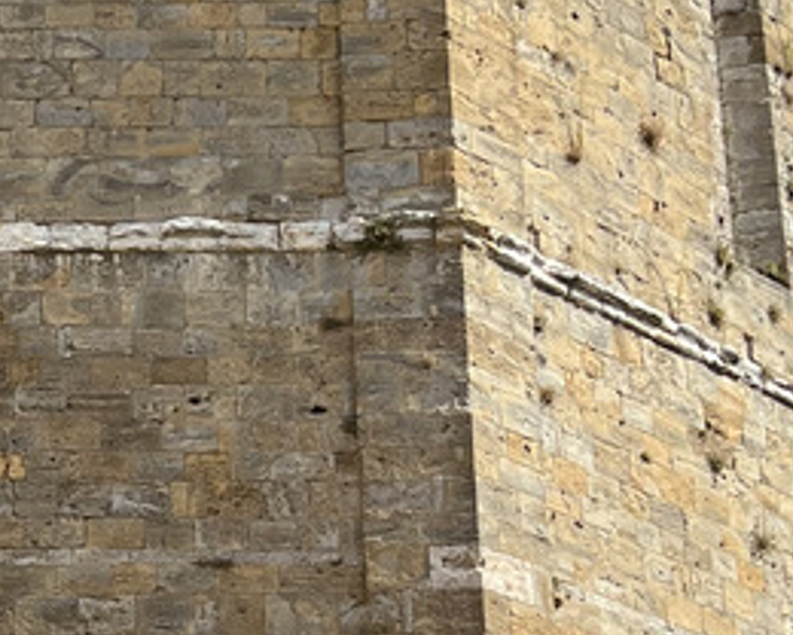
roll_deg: -1.7
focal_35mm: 117
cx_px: -49
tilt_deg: +20.2
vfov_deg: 13.1
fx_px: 2746
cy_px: 550
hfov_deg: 16.0
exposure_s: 1/3571
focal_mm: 5.7
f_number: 1.5
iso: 50
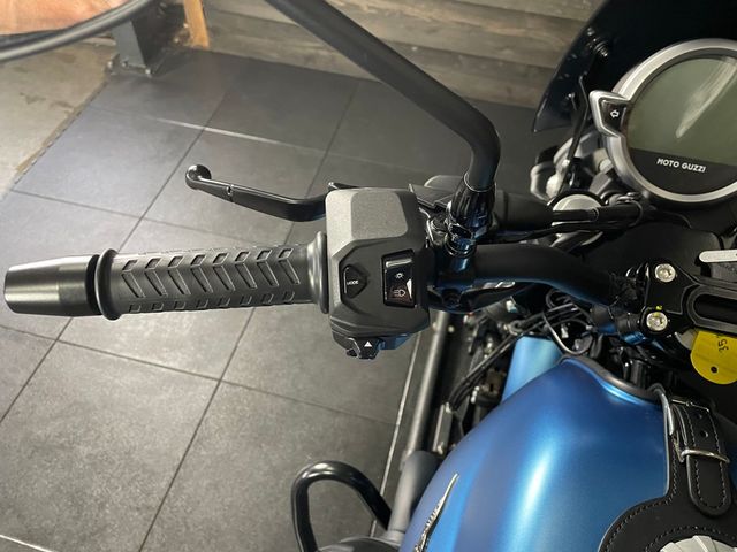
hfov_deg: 67.3
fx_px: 554
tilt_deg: -53.2
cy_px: 276
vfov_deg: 53.1
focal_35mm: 26
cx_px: 368
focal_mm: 4.2
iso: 400
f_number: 1.6
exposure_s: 1/33
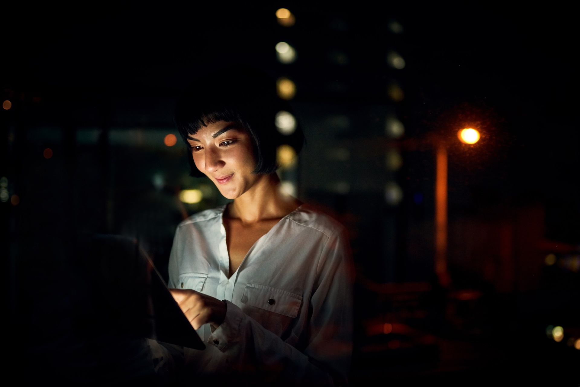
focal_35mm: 35
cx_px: 290
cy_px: 194
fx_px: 564
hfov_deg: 54.4
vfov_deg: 37.9
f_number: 1.6
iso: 800
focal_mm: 35
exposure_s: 1/125
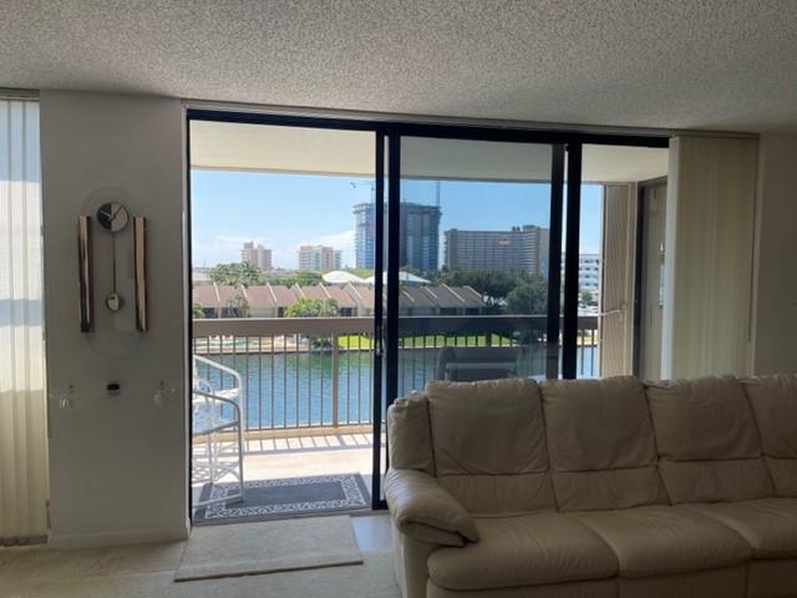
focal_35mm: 26
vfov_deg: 53.1
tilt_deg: -3.4
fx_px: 599
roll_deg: -0.7
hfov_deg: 67.3
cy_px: 299
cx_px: 398
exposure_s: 1/962
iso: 32
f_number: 1.6
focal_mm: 5.1
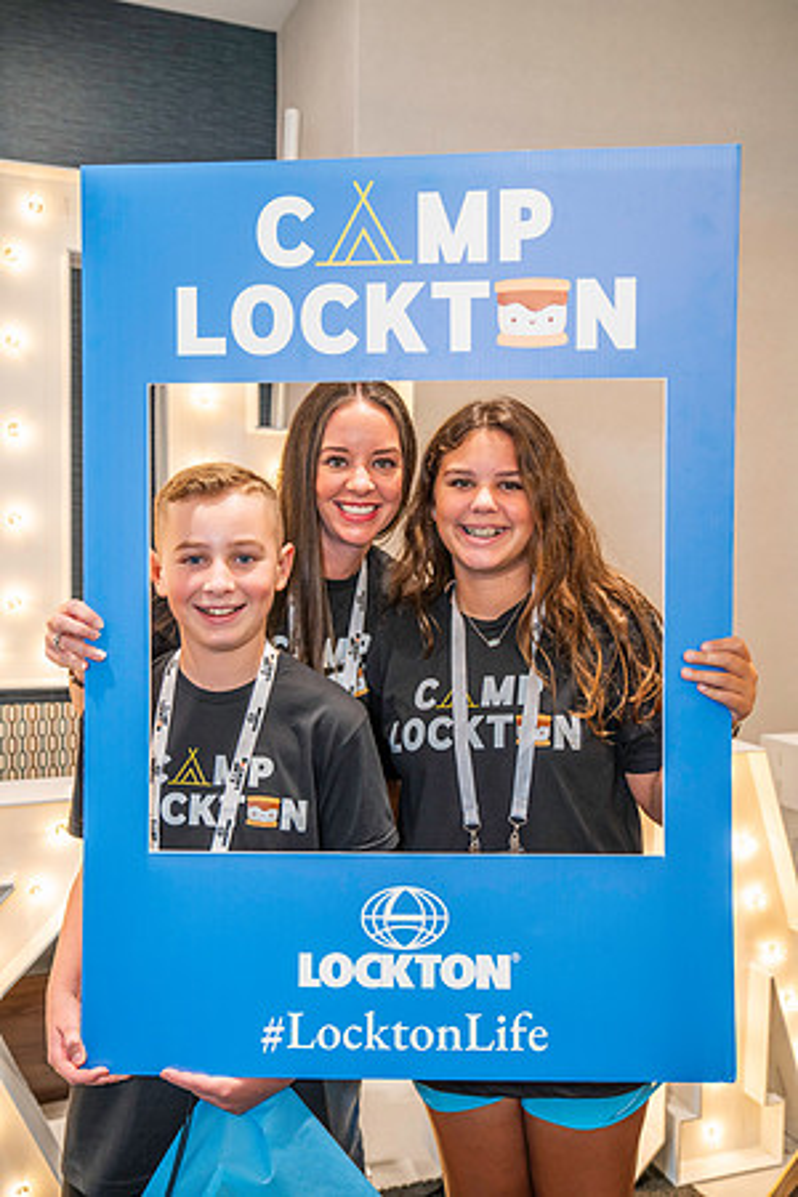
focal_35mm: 34
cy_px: 598
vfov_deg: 55.8
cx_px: 399
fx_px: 1130
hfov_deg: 38.9
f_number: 4
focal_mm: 34
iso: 1600
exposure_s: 1/160
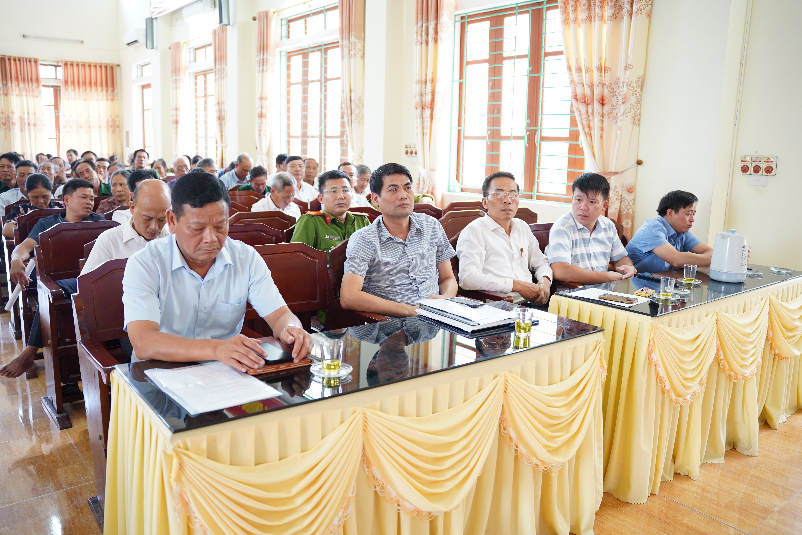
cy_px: 268
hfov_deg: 63.0
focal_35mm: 29
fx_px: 655
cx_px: 401
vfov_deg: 44.4
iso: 640
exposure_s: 1/30
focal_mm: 29.4
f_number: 2.8
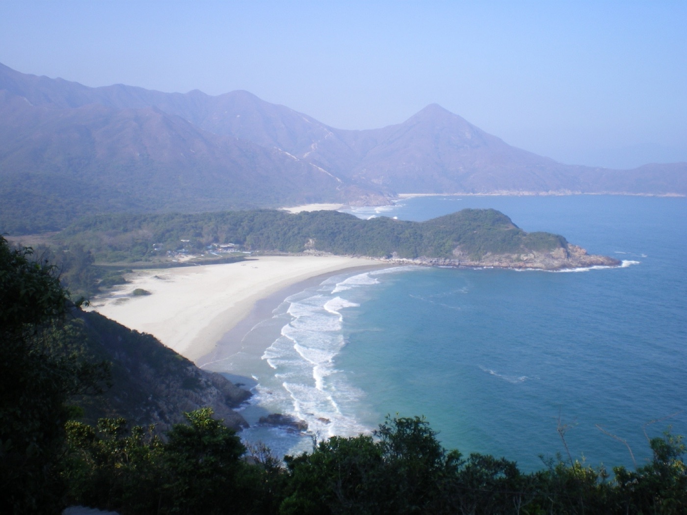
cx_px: 344
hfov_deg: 49.0
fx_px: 754
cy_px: 258
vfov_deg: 37.7
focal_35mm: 38
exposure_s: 1/250
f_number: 4.6
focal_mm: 6.3
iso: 64
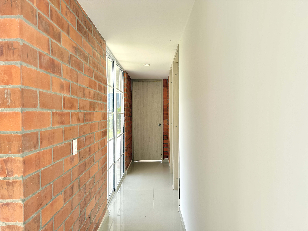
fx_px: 214
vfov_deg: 56.8
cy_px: 116
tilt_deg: -0.9
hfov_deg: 71.6
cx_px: 154
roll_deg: +0.5
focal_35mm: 24
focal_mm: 6.76
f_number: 1.78
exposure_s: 1/683
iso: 80
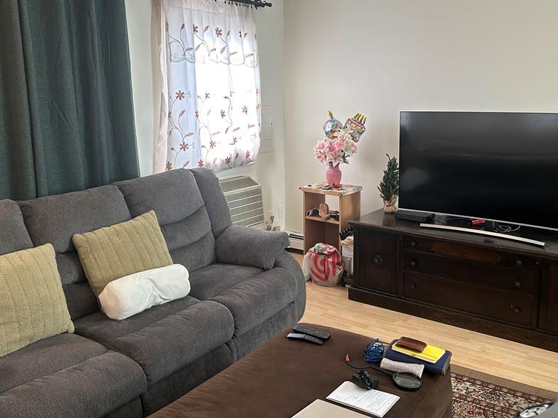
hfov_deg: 53.9
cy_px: 185
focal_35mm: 34
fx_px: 548
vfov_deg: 41.7
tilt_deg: -9.3
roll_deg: +0.3
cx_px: 290
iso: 100
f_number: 1.5
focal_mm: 5.7
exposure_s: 1/120
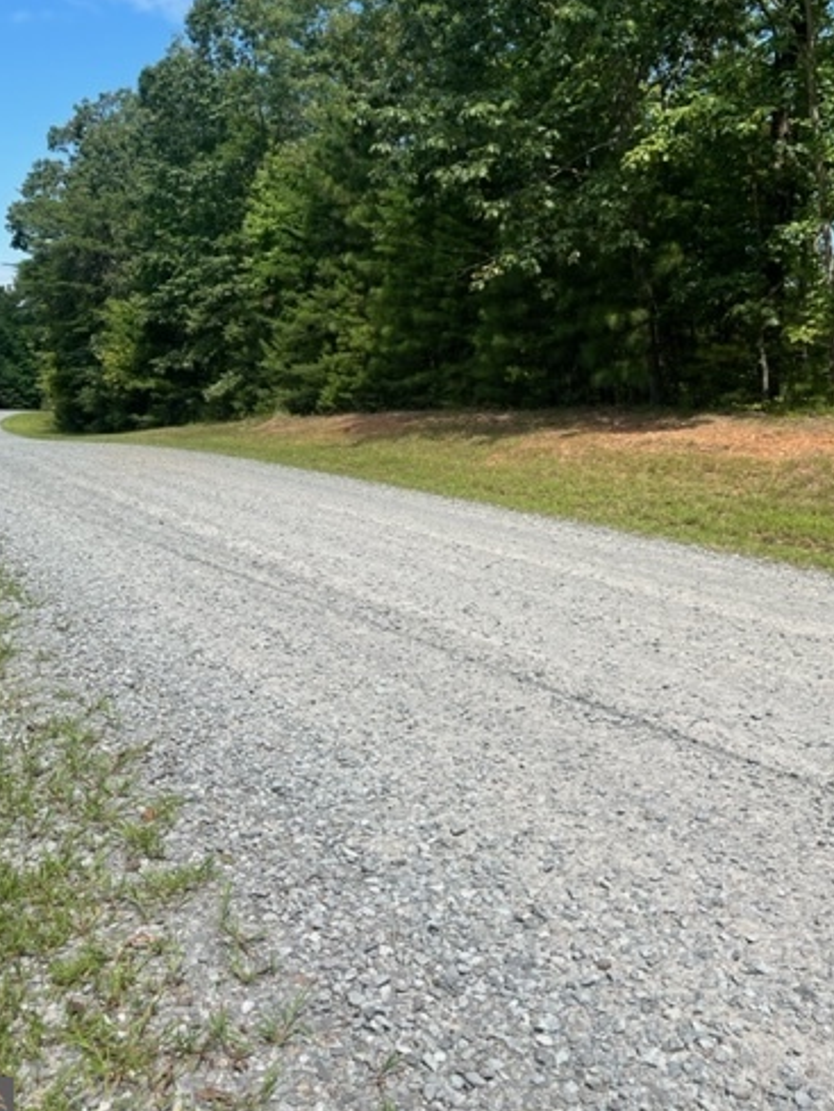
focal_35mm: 34
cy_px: 423
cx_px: 341
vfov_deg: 53.4
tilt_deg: -1.7
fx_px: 1092
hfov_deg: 41.6
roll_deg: -0.8
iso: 50
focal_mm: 5.7
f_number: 1.5
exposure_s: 1/3356
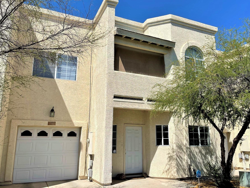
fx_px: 217
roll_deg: -0.2
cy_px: 95
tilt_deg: +11.8
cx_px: 132
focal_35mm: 30
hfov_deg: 59.9
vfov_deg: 46.8
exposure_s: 1/5917
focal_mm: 5.1
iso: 32
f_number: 1.6
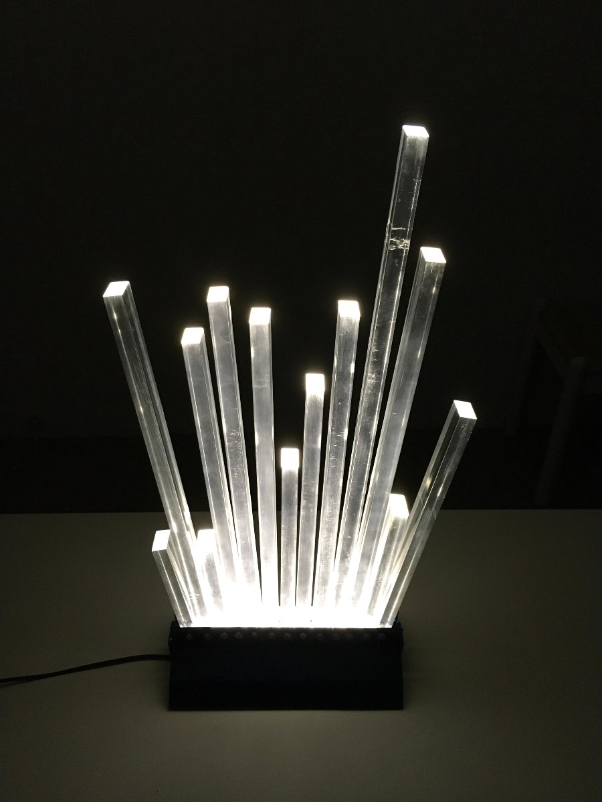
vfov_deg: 61.7
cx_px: 301
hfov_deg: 48.2
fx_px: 672
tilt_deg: -33.1
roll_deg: +0.0
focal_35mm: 29
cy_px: 401
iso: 200
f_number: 2.2
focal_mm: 4.15
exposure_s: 1/25
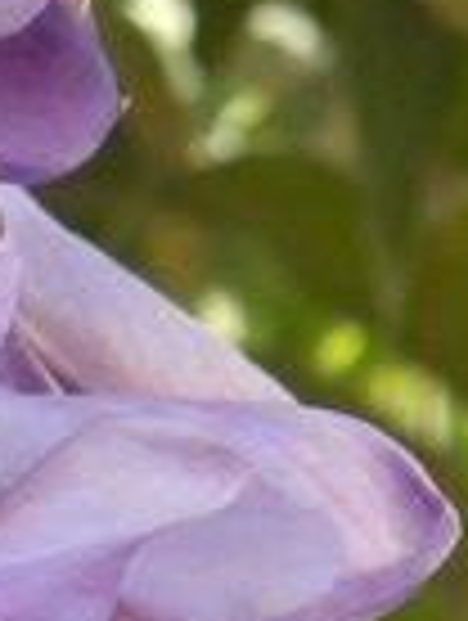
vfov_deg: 6.8
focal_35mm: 290
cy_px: 796
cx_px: -596
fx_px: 5212
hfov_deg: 5.0
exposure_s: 1/192
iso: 100
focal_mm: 8
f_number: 4.8
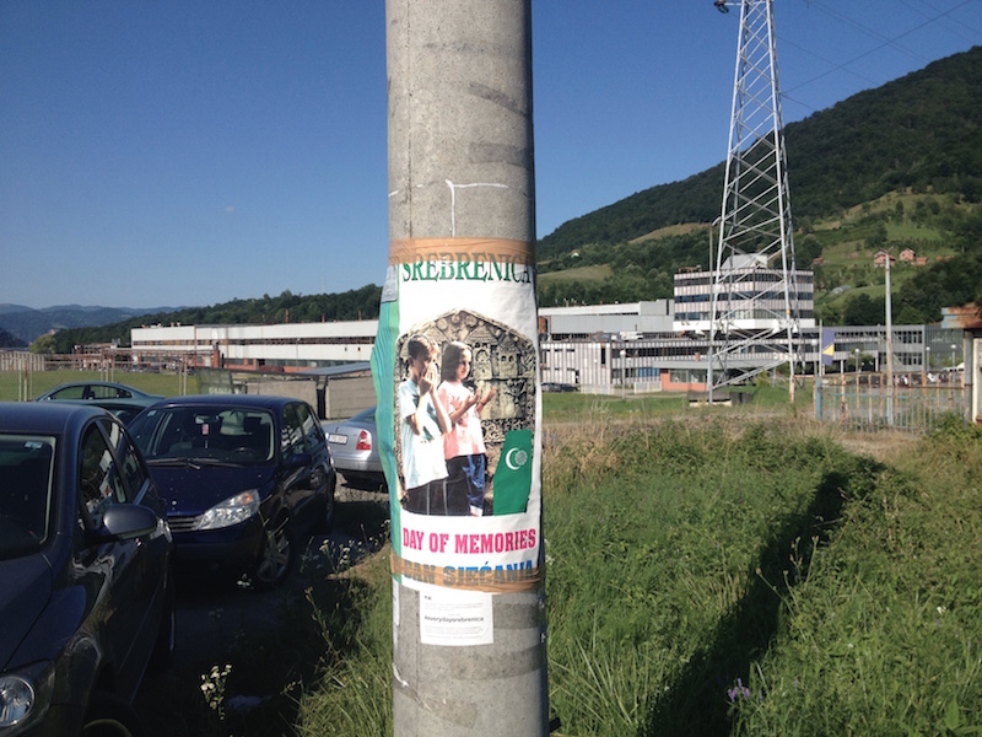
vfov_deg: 40.7
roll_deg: -1.1
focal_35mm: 35
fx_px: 993
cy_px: 368
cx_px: 491
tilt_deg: -2.7
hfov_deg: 52.6
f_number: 2.4
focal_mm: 4.28
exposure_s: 1/2045
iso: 50
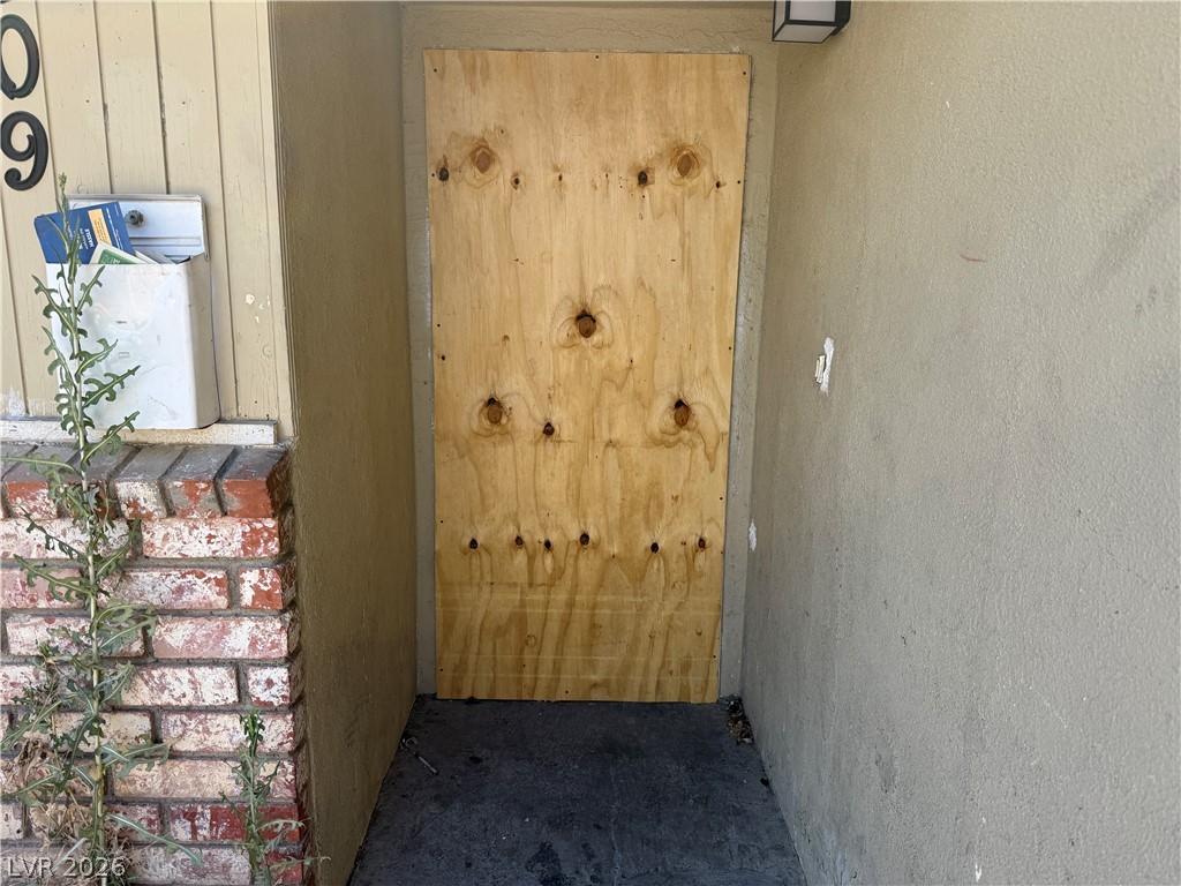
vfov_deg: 56.8
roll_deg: -0.1
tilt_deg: -10.3
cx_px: 590
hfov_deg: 71.6
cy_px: 443
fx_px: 819
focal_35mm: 24
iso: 100
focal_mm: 6.76
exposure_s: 1/967
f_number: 1.78
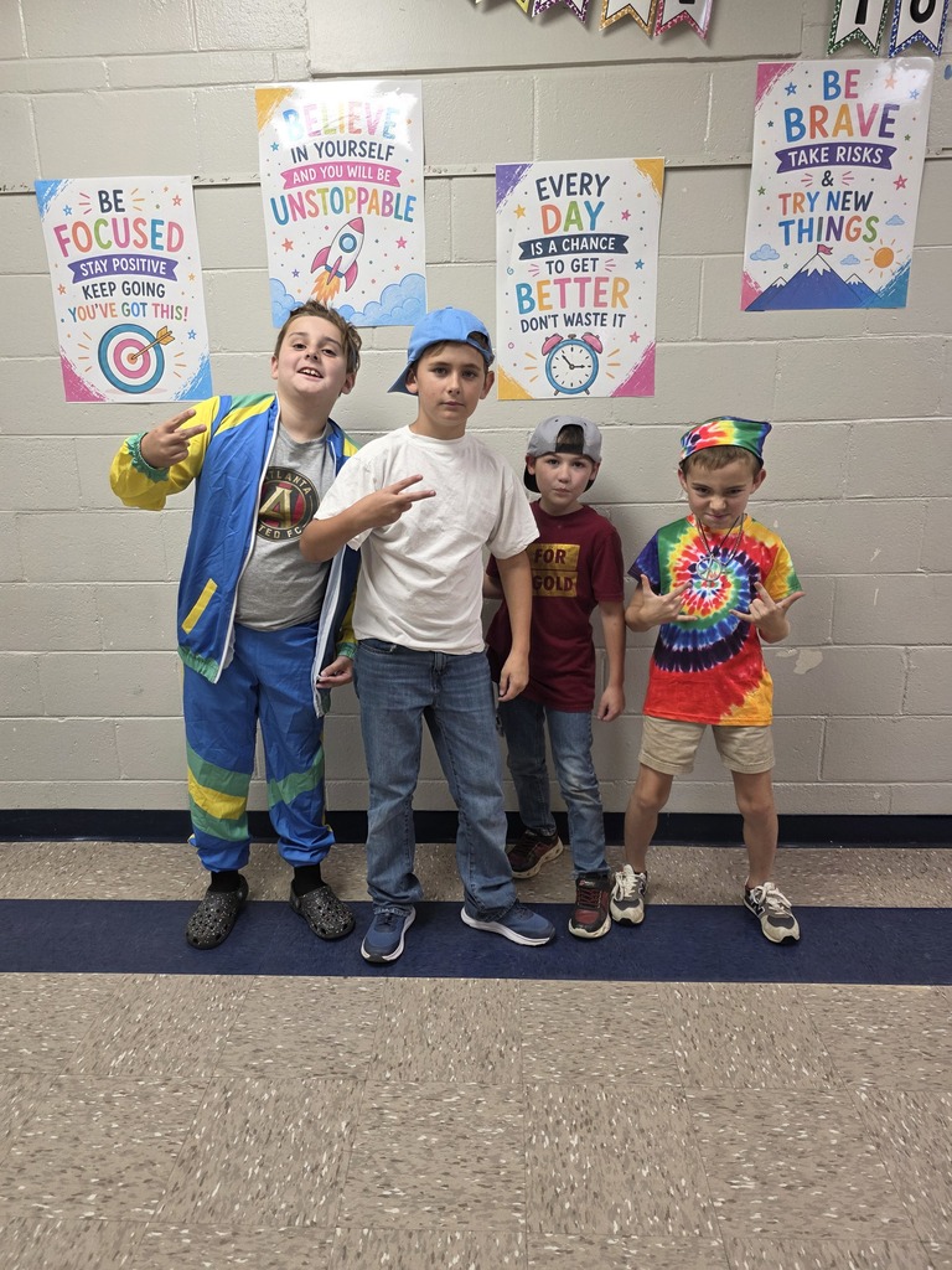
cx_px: 476
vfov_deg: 73.9
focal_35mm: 23
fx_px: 843
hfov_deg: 58.9
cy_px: 635
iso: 200
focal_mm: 6.3
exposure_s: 1/120
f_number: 1.7
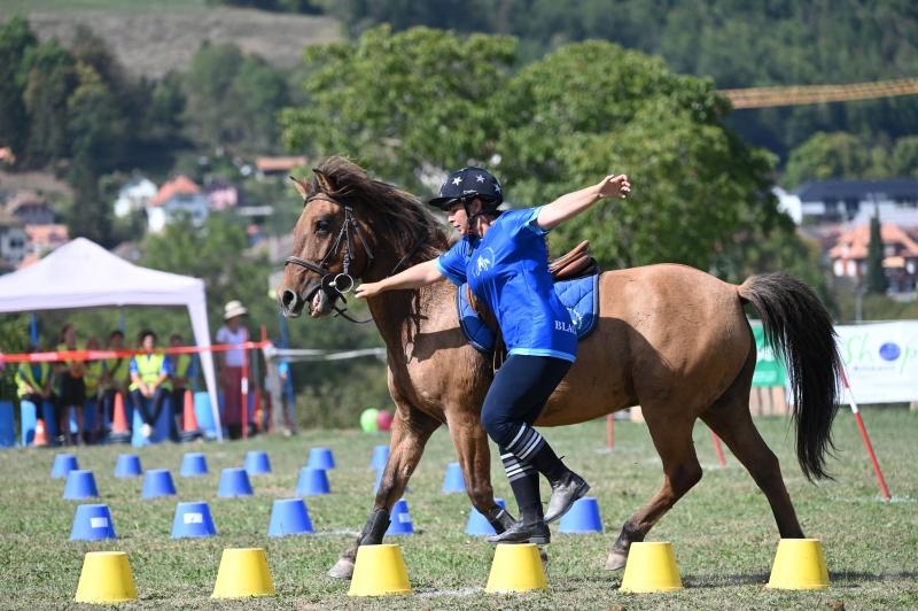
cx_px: 459
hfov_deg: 10.6
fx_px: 4968
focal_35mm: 195
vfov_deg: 7.0
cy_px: 306
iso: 320
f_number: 5
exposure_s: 1/1250
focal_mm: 195
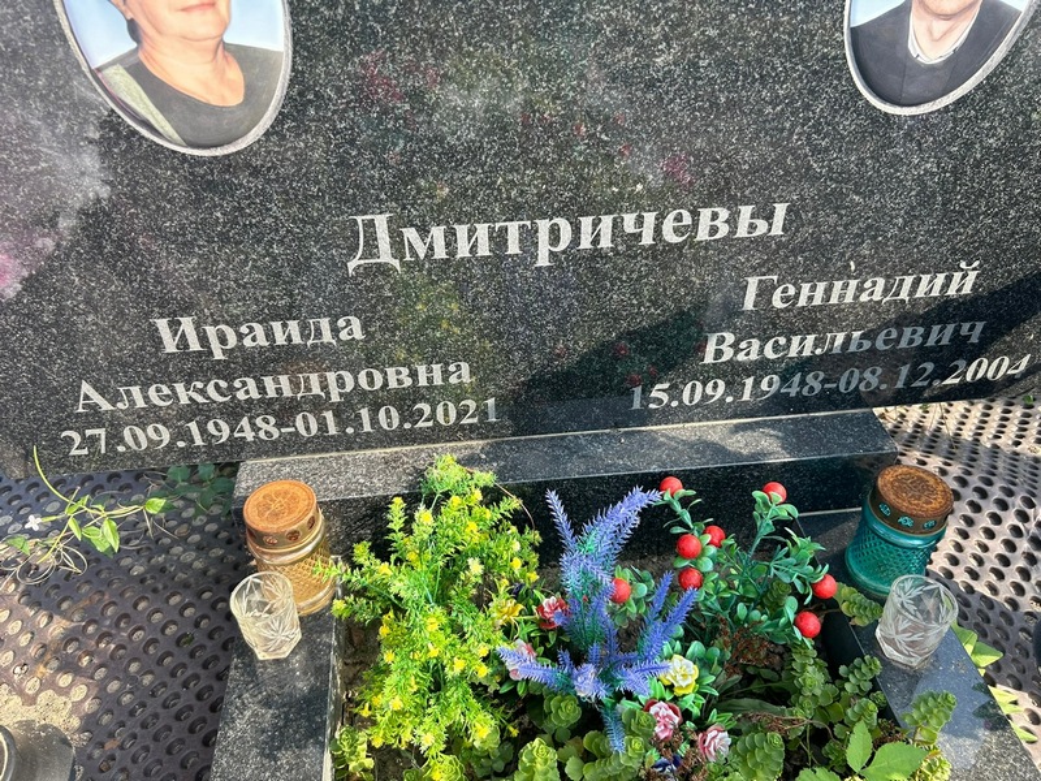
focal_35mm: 26
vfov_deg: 53.1
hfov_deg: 67.3
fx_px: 782
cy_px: 390
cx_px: 520
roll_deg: -1.2
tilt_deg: -37.1
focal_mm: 5.7
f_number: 1.5
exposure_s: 1/567
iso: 50
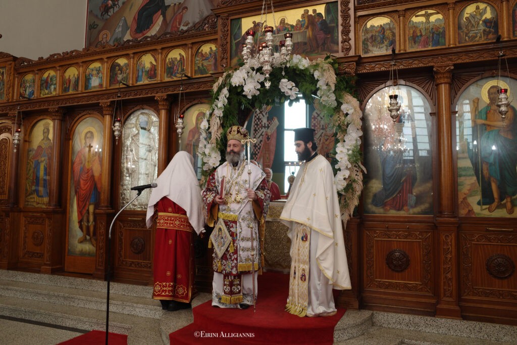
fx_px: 402
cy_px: 172
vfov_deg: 46.4
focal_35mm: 28
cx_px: 258
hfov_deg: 65.5
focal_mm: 18.3
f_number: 2.8
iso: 320
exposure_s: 1/30
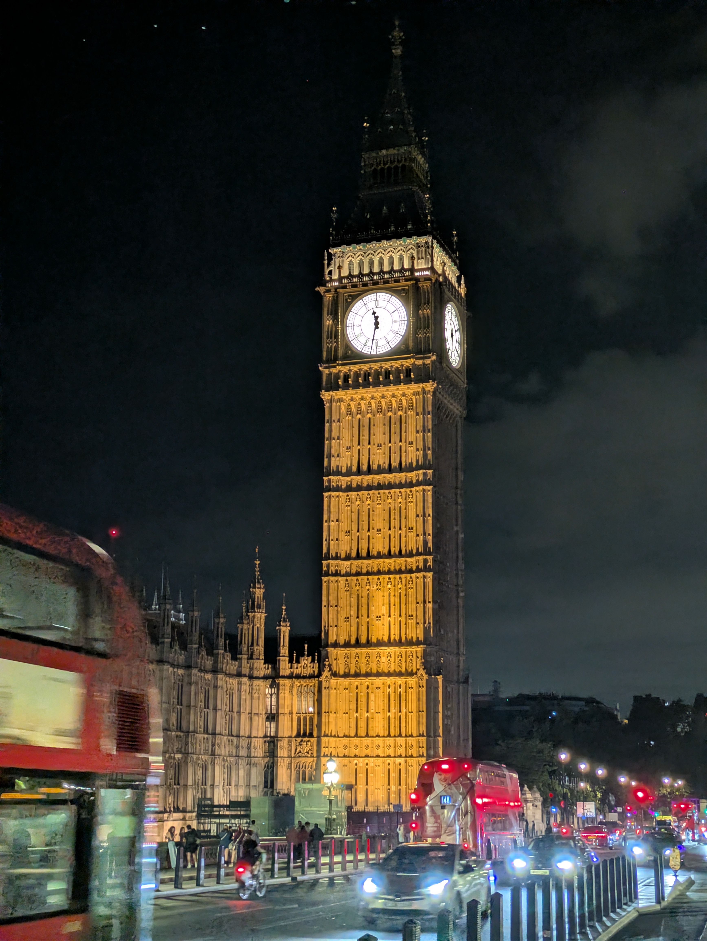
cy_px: 470
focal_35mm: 51
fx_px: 1388
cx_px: 354
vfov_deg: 37.5
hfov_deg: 28.6
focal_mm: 5.43
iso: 231
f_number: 1.89
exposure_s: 1/33.3
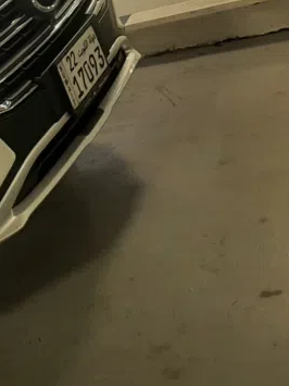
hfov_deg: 16.0
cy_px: 88
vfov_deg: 25.6
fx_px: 835
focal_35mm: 75
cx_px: -262
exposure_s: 1/50
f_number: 1.7
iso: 100
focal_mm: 3.93
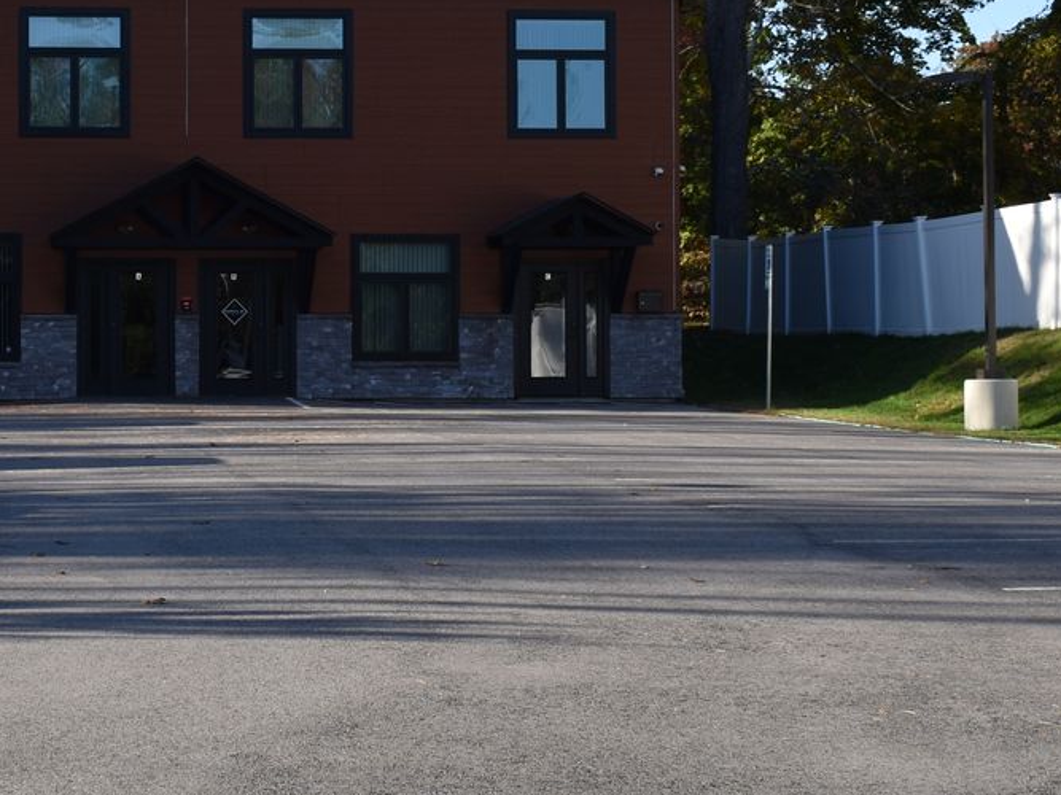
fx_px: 2758
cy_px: 357
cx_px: 115
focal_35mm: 90
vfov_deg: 16.4
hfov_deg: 21.3
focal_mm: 26
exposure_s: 1/200
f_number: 8
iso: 100
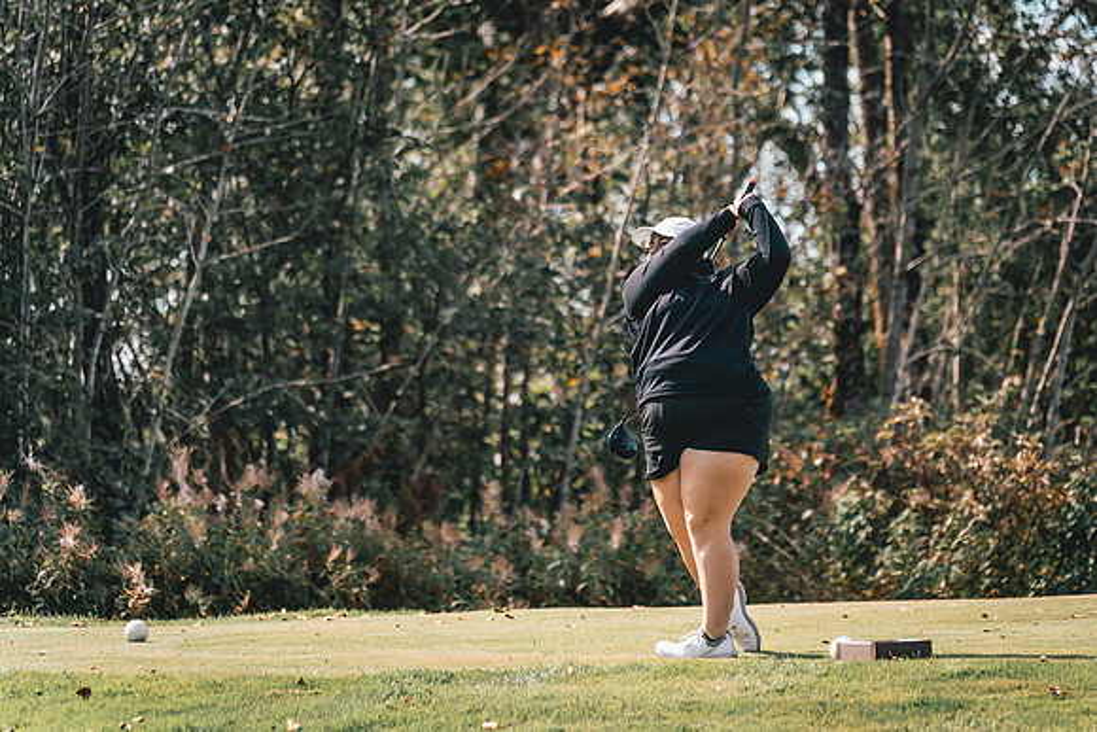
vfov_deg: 7.1
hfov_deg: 10.6
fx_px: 5923
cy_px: 369
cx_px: 649
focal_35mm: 194
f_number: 2.8
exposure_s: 1/3200
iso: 400
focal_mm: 150
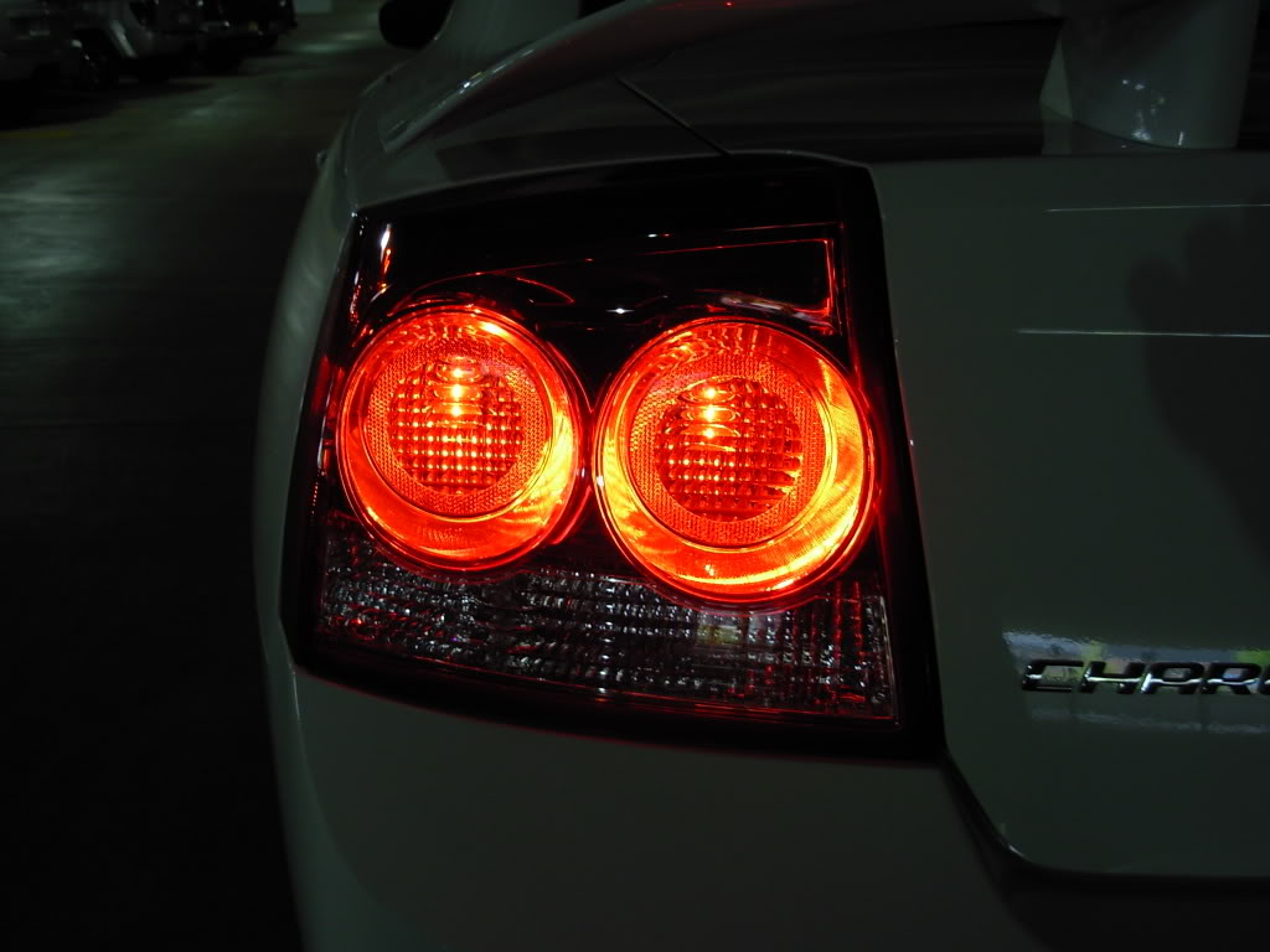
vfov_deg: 37.7
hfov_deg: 49.0
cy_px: 476
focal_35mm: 38
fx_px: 1394
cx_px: 635
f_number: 2.9
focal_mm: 6.3
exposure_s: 1/16
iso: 50
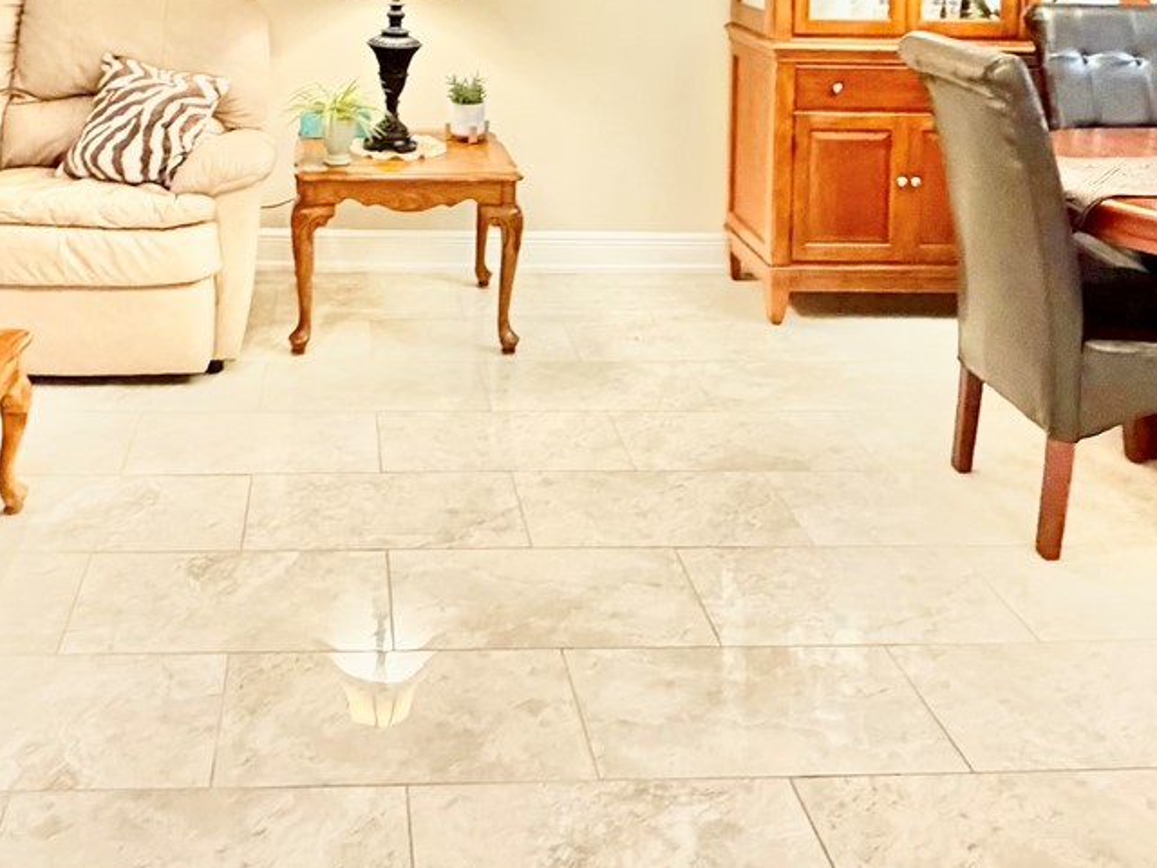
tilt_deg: -1.1
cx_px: 403
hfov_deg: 51.8
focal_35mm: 35
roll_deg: -1.1
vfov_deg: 34.5
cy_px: -112
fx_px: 1170
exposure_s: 1/60
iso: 640
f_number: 2.2
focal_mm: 2.22
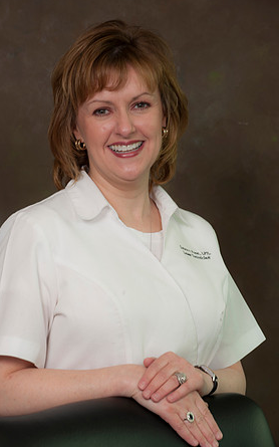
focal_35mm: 139
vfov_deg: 15.0
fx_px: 1692
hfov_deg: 9.4
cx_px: 132
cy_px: 223
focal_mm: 135
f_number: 8
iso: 400
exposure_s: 1/100
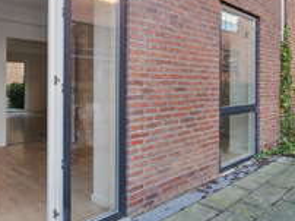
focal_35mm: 30
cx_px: 204
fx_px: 255
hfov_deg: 58.3
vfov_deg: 45.7
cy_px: 66
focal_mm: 10
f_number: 8
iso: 200
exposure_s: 1/10
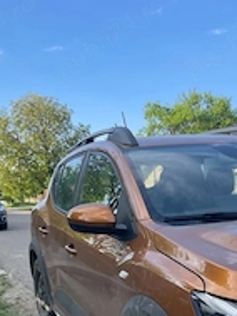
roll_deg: +3.5
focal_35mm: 55
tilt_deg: -9.9
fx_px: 502
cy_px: 318
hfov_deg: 26.5
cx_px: 144
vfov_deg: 32.1
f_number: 1.6
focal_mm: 4.2
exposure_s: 1/818
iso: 32
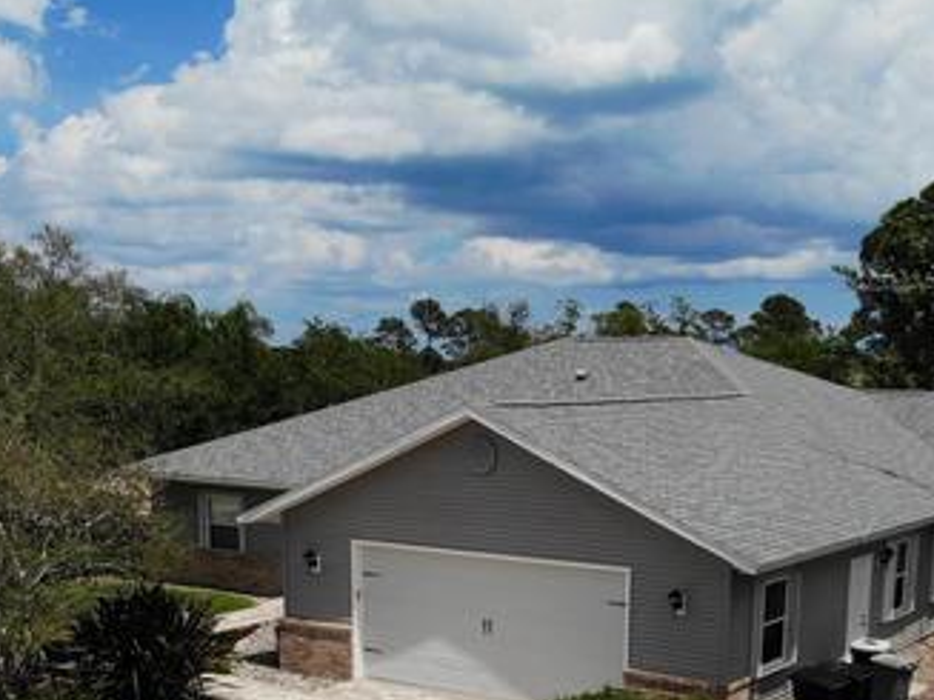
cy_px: 677
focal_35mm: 47
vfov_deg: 29.1
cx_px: 531
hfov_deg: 40.4
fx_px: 1268
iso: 103
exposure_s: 1/2613
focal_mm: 4.5
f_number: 2.8
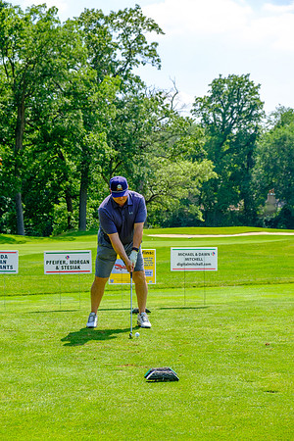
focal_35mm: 73
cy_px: 220
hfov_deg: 18.7
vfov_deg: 27.7
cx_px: 147
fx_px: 894
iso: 200
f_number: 5.6
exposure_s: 1/320
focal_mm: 48.4
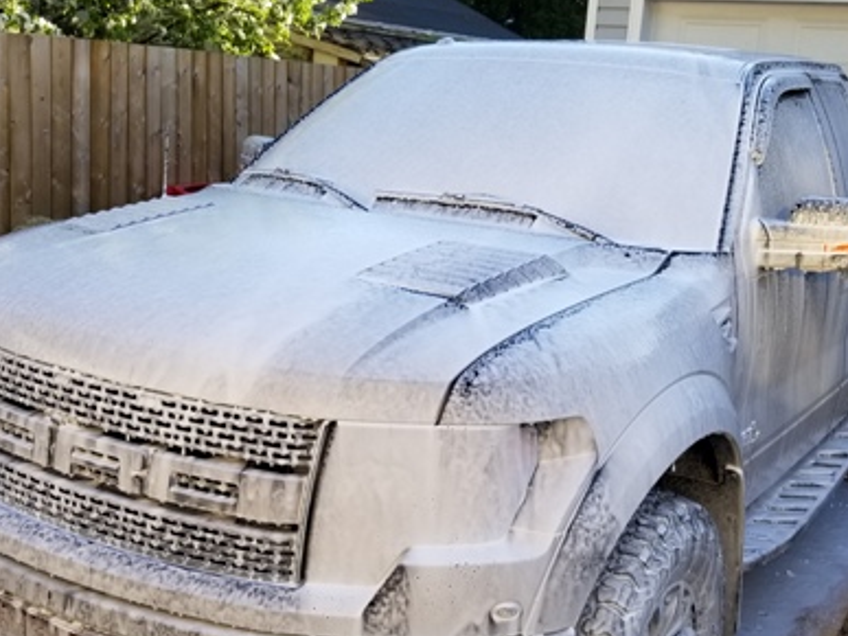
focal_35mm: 43
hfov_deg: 43.9
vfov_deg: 33.5
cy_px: 357
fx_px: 1053
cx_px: 429
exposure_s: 1/468
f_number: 1.7
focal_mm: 4.25
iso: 50
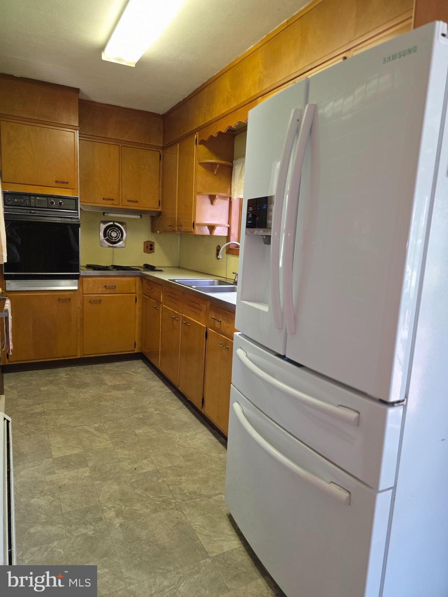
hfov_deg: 58.9
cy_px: 298
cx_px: 224
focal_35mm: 23
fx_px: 397
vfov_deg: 73.9
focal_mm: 6.3
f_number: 1.7
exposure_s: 1/120
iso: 320
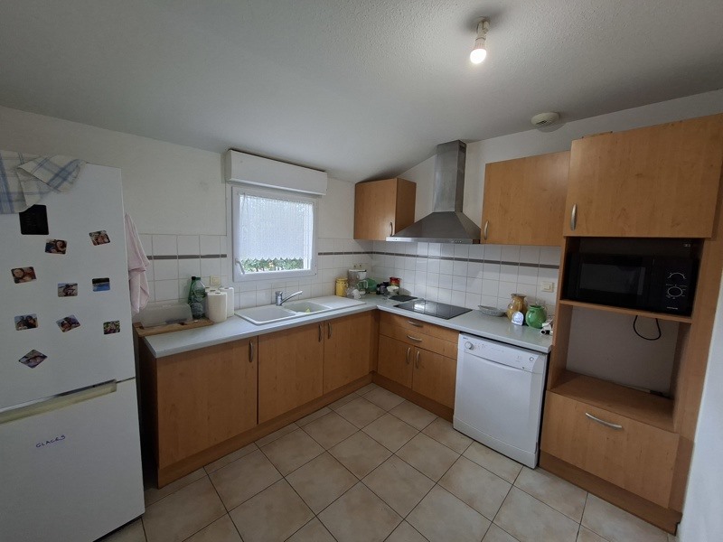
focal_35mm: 13
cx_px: 362
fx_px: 272
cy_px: 271
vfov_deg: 89.9
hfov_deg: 106.2
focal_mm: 1.74
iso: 200
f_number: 2.2
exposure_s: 1/50
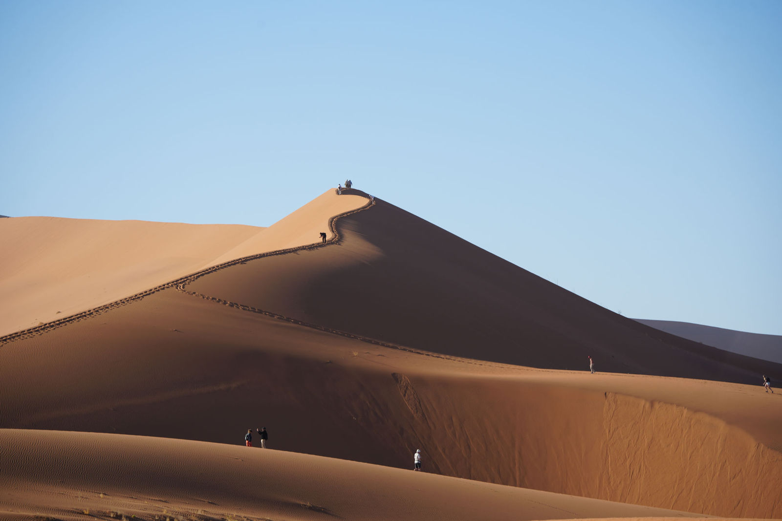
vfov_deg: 7.5
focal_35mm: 182
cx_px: 391
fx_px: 3952
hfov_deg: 11.3
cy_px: 260
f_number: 8
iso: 100
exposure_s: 1/320
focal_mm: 182
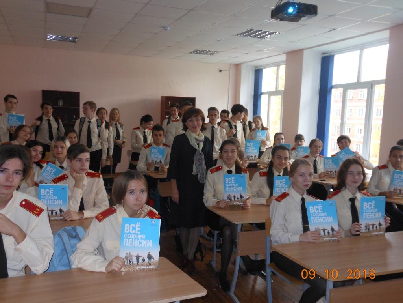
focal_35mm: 33
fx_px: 384
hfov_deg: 55.4
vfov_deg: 42.9
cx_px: 202
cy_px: 152
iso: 200
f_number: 3.5
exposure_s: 1/30
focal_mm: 6
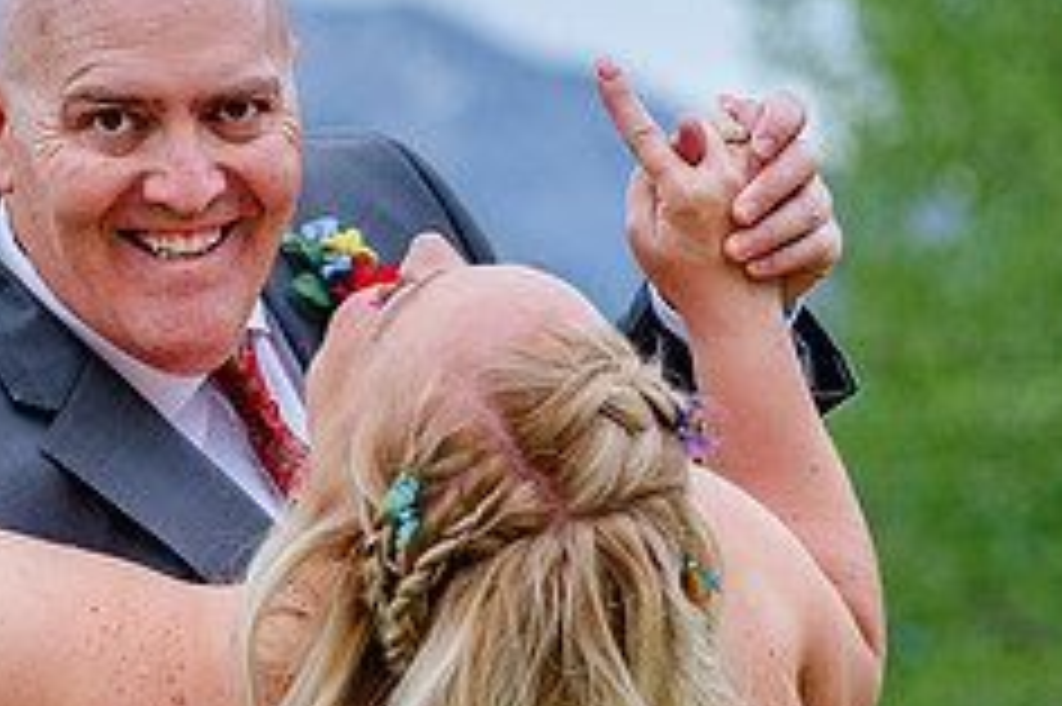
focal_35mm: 330
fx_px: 9728
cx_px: 396
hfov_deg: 6.2
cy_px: 311
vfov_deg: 4.2
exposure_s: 1/500
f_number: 4
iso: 640
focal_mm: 120
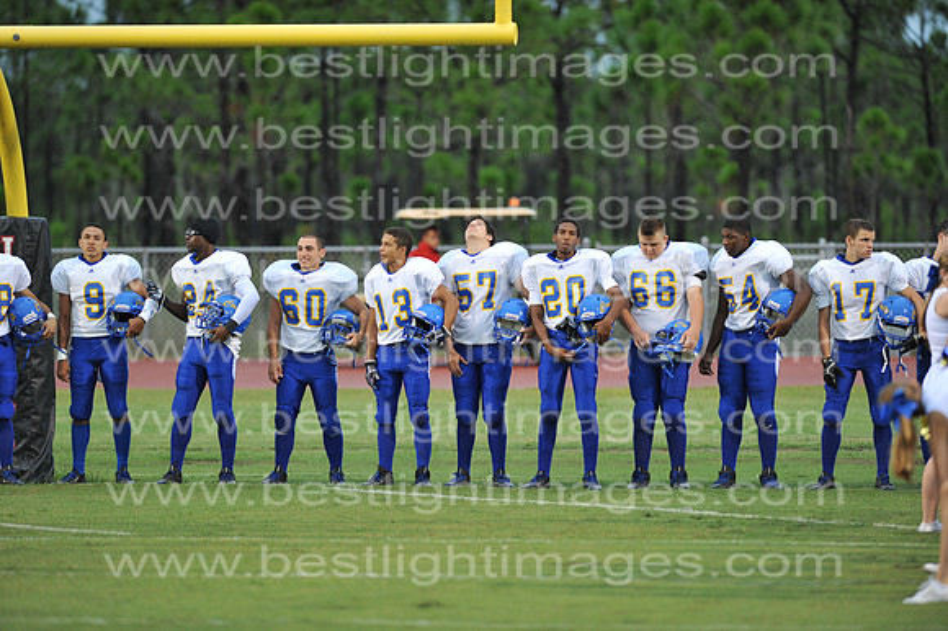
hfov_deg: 6.9
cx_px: 474
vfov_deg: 4.6
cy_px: 316
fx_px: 7895
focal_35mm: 300
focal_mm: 300
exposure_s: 1/320
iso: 1250
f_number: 3.2
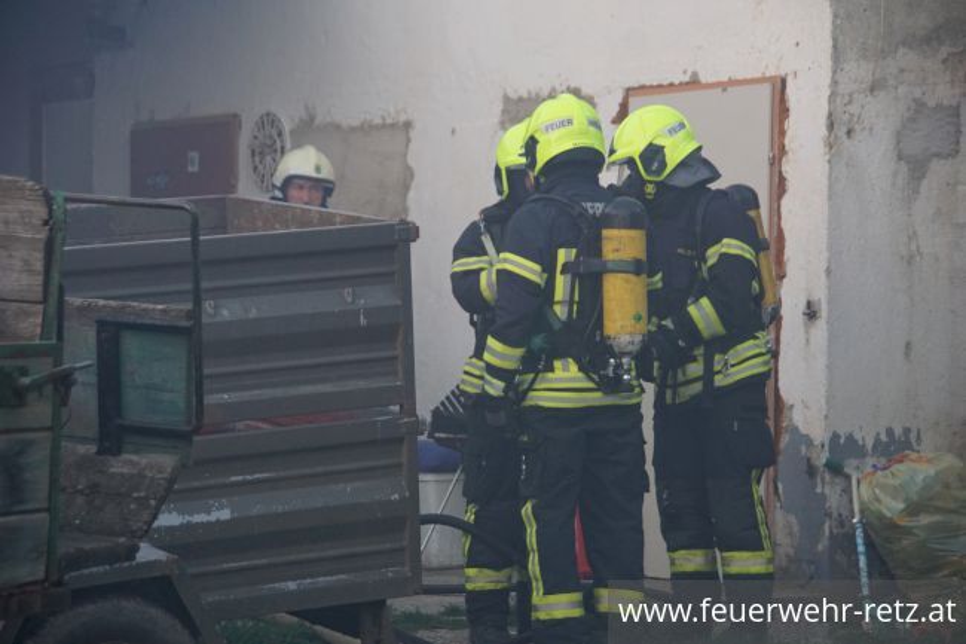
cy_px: 322
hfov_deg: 13.7
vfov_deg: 9.1
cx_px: 483
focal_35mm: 150
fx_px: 4024
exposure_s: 1/160
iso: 1000
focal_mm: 100
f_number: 5.6
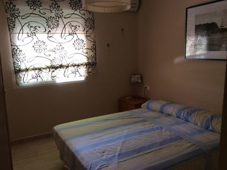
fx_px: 216
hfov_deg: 55.4
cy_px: 85
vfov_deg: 42.9
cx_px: 114
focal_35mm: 33
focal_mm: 3.3
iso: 40
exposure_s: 1/30
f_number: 2.4
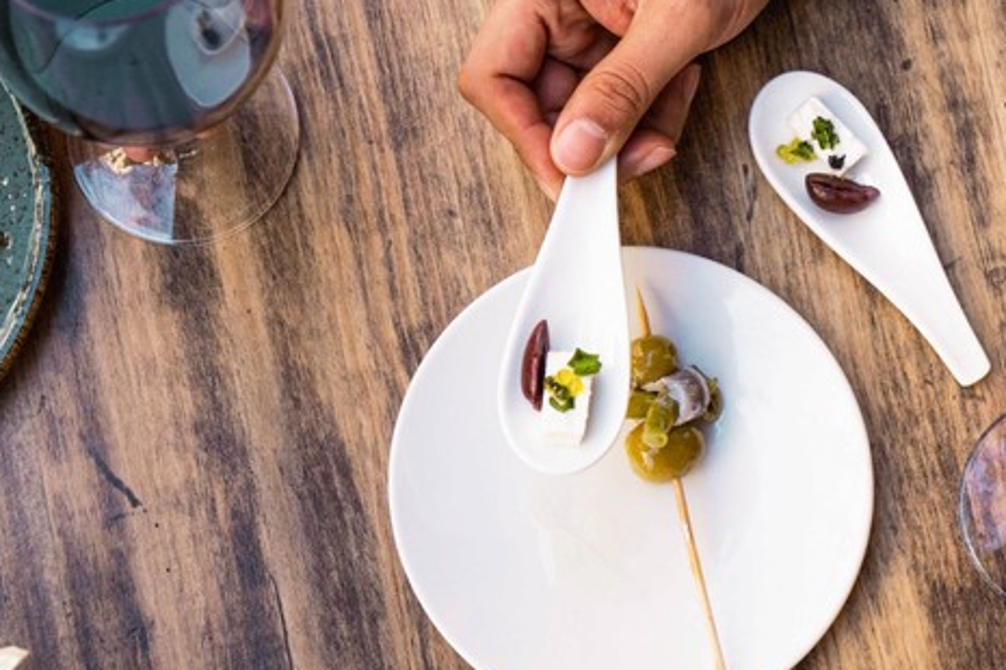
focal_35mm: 99
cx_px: 584
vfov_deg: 13.7
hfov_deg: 20.6
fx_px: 2766
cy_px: 557
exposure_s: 1/1000
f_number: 4
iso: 640
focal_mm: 45
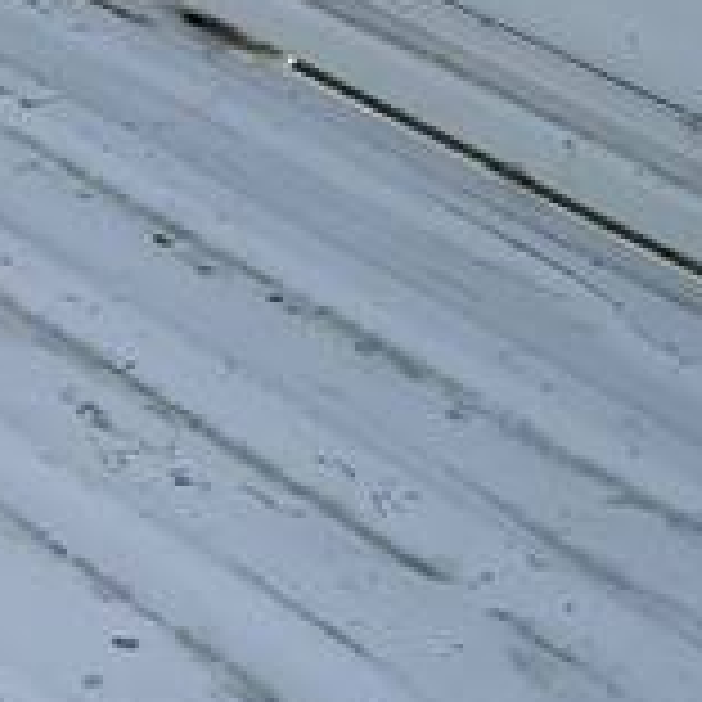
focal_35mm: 174
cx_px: -1048
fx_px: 3992
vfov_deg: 9.8
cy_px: -238
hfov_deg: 9.0
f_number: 1.78
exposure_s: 1/3425
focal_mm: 6.76
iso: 80
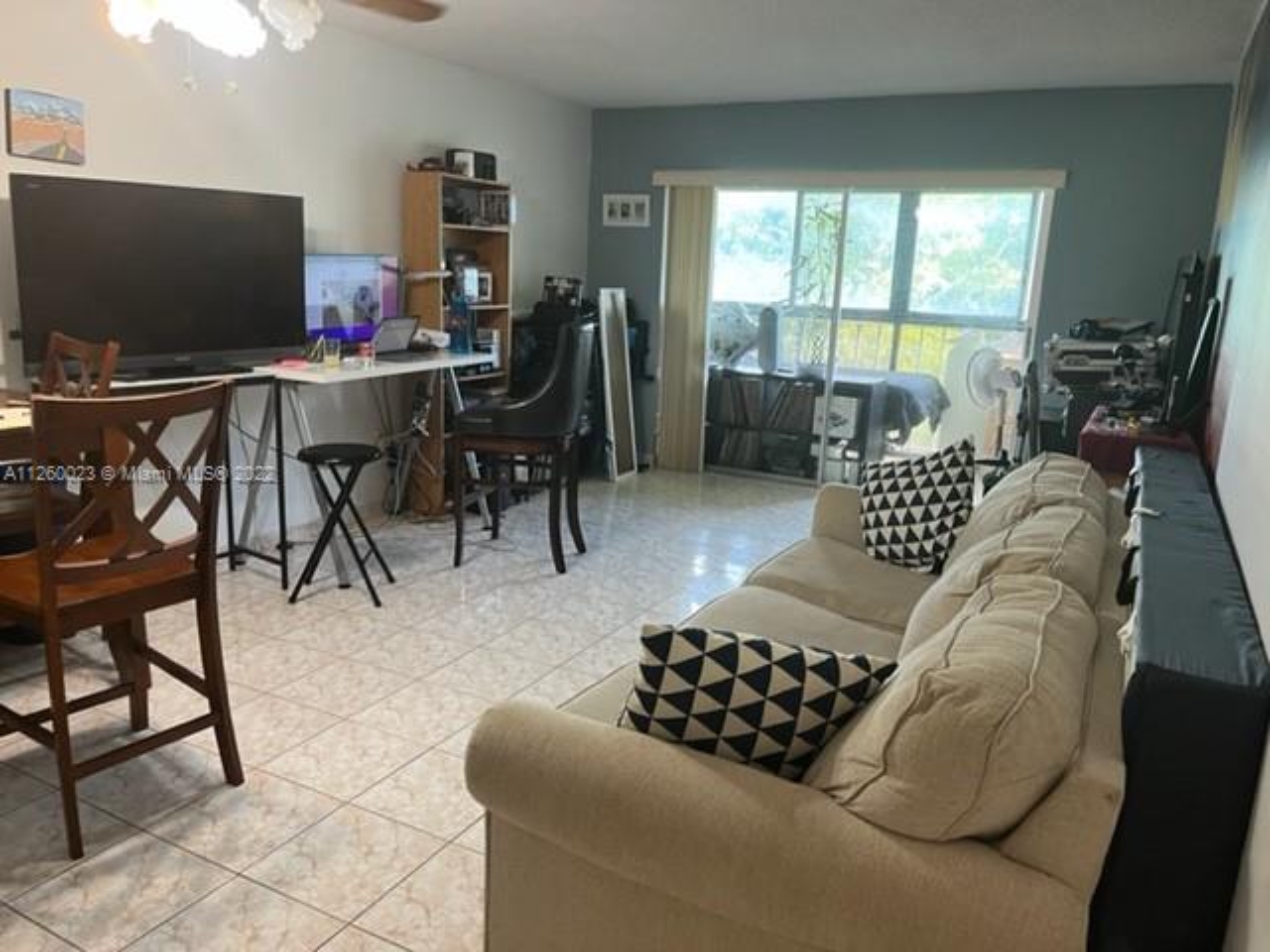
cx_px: 635
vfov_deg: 53.1
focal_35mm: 26
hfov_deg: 67.3
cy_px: 476
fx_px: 954
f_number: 1.6
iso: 160
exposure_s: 1/60
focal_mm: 5.1
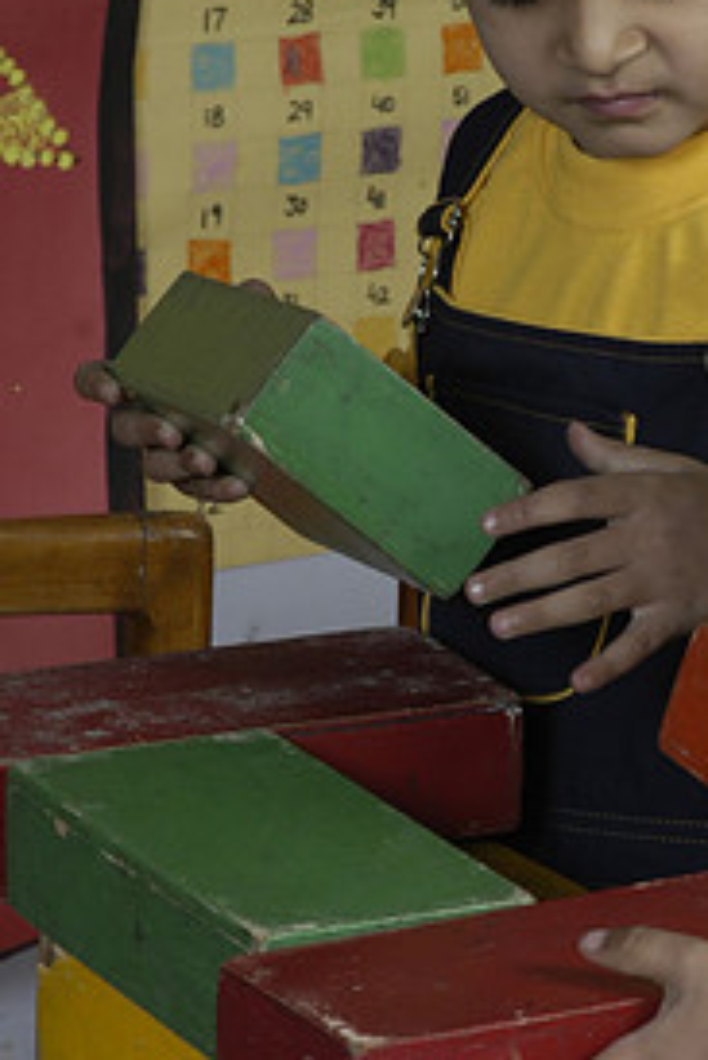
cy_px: 476
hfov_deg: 5.9
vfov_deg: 8.8
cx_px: 547
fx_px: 6888
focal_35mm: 234
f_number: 13
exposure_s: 1/60
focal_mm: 95
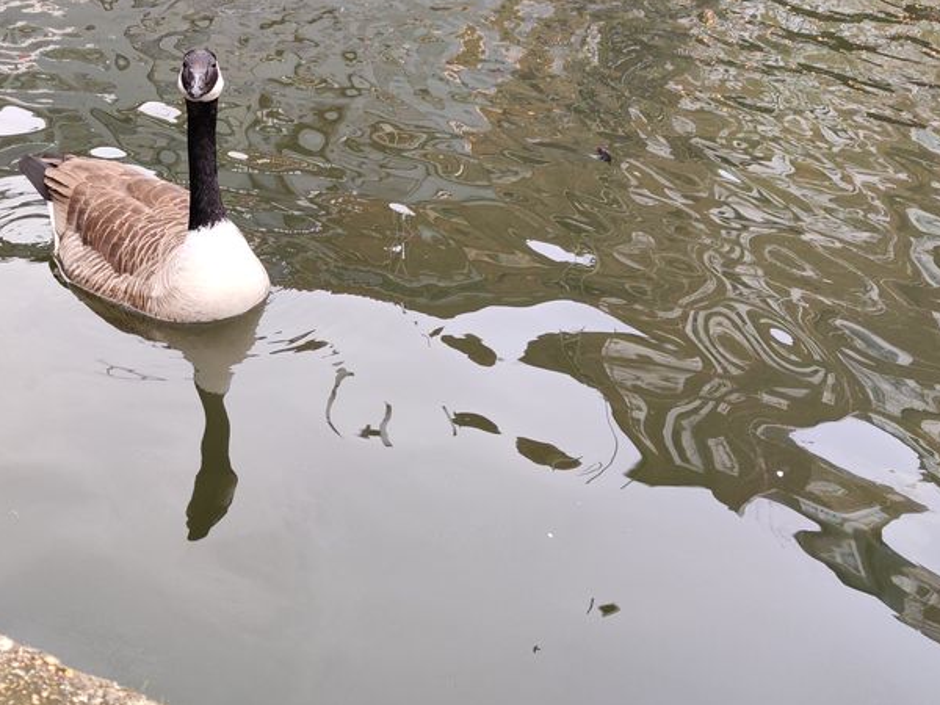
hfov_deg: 38.4
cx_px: 207
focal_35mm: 48
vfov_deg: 30.1
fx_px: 1303
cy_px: 240
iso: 225
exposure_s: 1/454
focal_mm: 5.59
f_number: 1.88
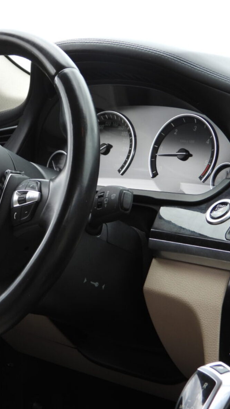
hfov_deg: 10.9
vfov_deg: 19.5
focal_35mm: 110
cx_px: 1
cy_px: 204
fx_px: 1193
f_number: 3.5
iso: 100
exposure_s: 1/160
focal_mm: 13.5
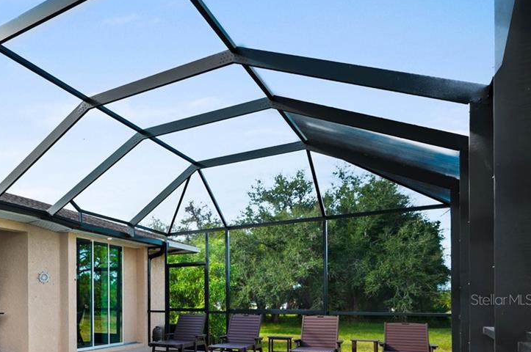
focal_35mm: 31
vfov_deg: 39.9
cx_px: -51
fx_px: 457
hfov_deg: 45.5
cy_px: 300
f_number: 8
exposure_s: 1/30
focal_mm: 14
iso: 200
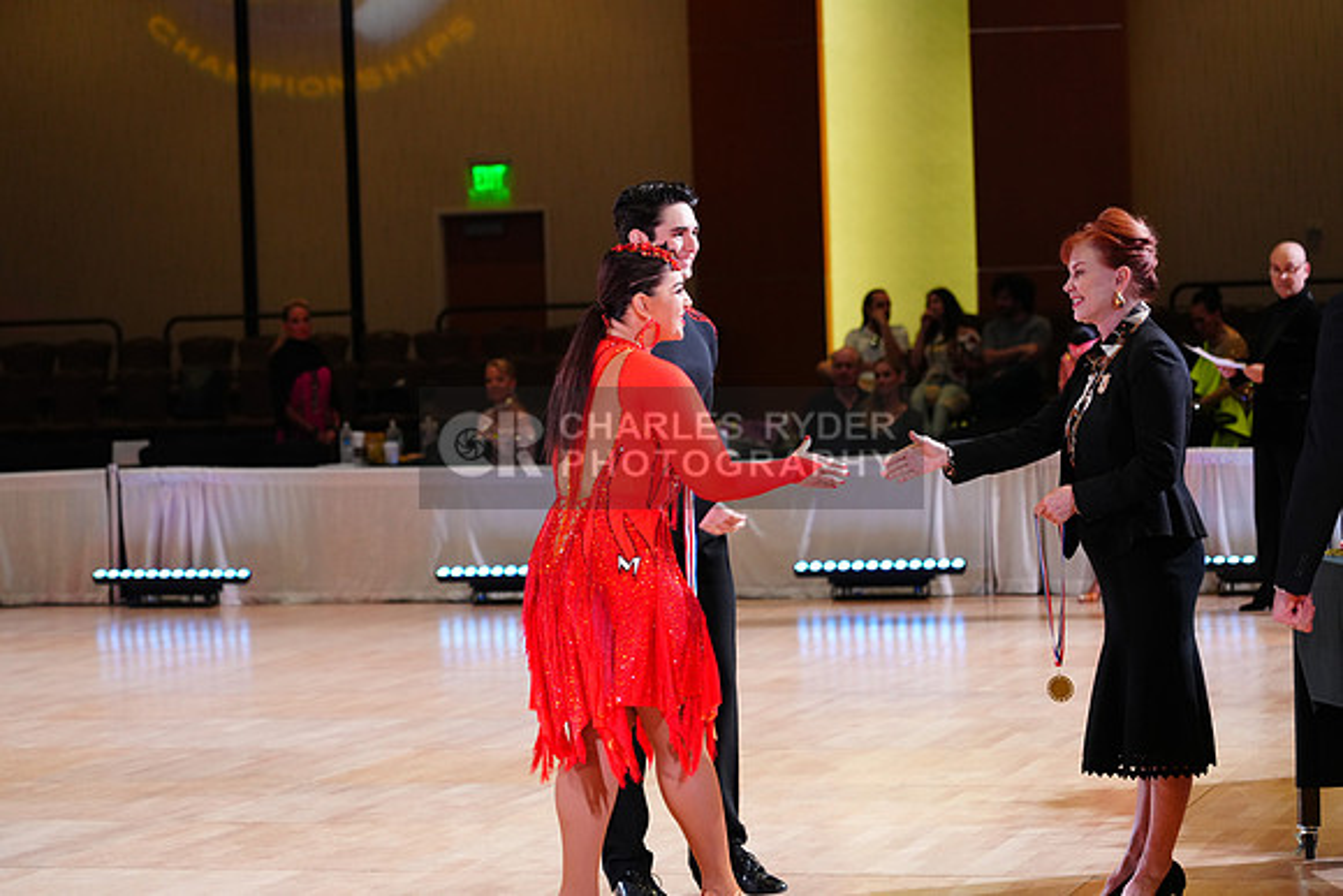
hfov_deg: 19.5
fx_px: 3918
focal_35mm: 105
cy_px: 448
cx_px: 672
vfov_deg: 13.0
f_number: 4
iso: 2000
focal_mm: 105
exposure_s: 1/125
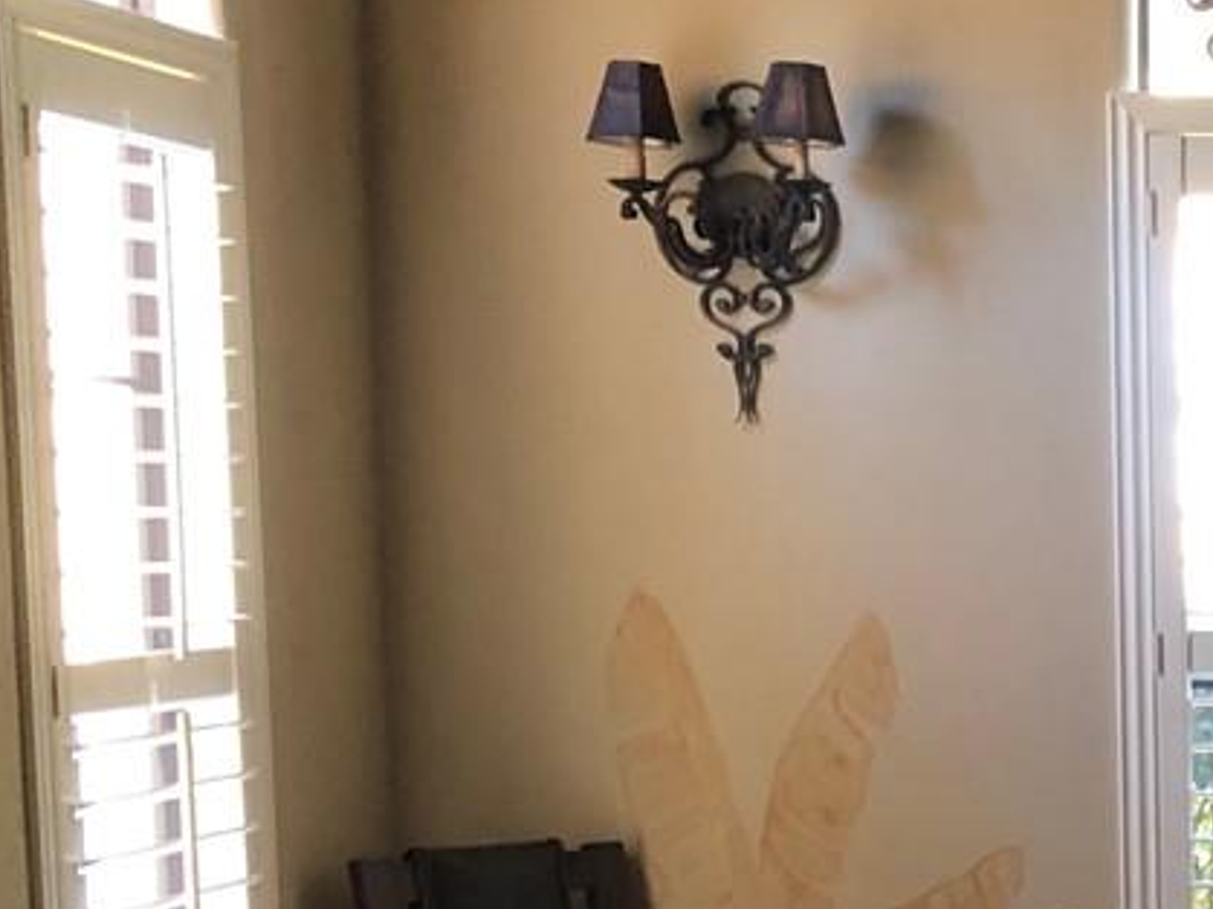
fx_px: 3748
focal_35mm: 107
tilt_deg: -10.8
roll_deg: -0.3
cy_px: 967
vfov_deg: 13.6
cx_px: 1775
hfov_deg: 16.8
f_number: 1.8
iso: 40
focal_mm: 3.99
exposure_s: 1/17
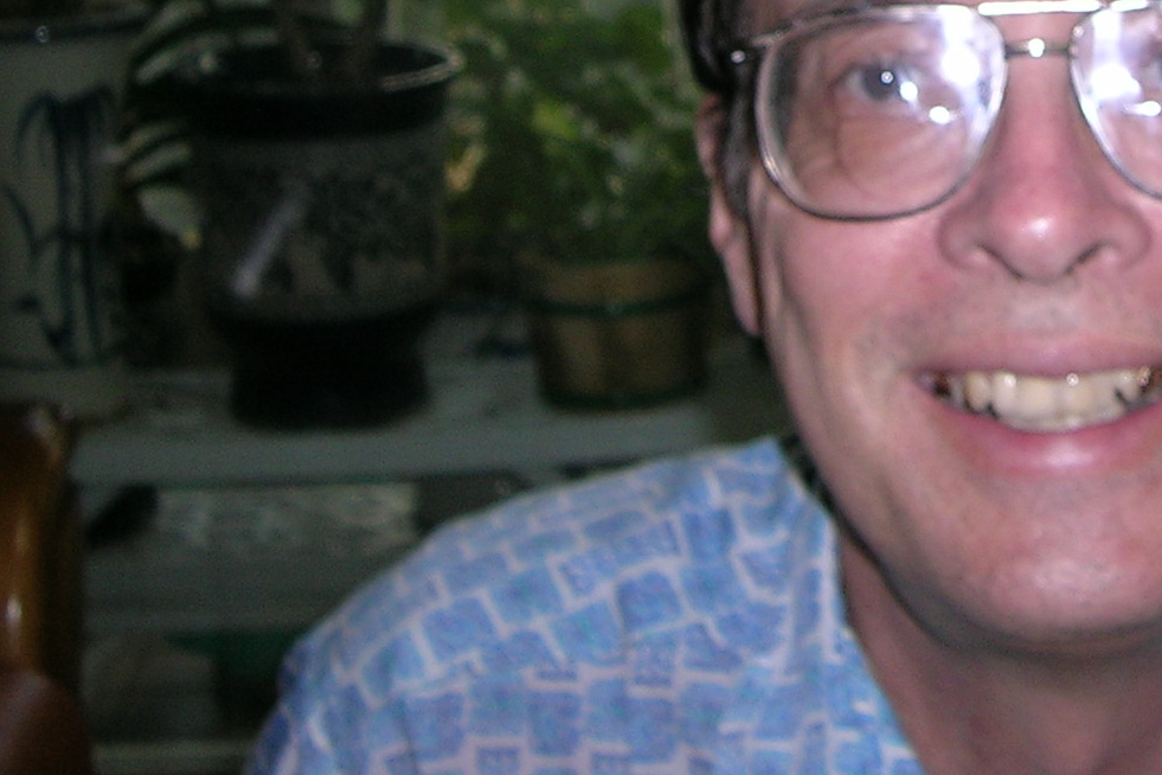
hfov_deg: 26.0
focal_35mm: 76
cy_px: -110
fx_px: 2453
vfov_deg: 17.3
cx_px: 971
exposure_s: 1/60.1
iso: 50
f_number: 2.8
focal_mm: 5.4
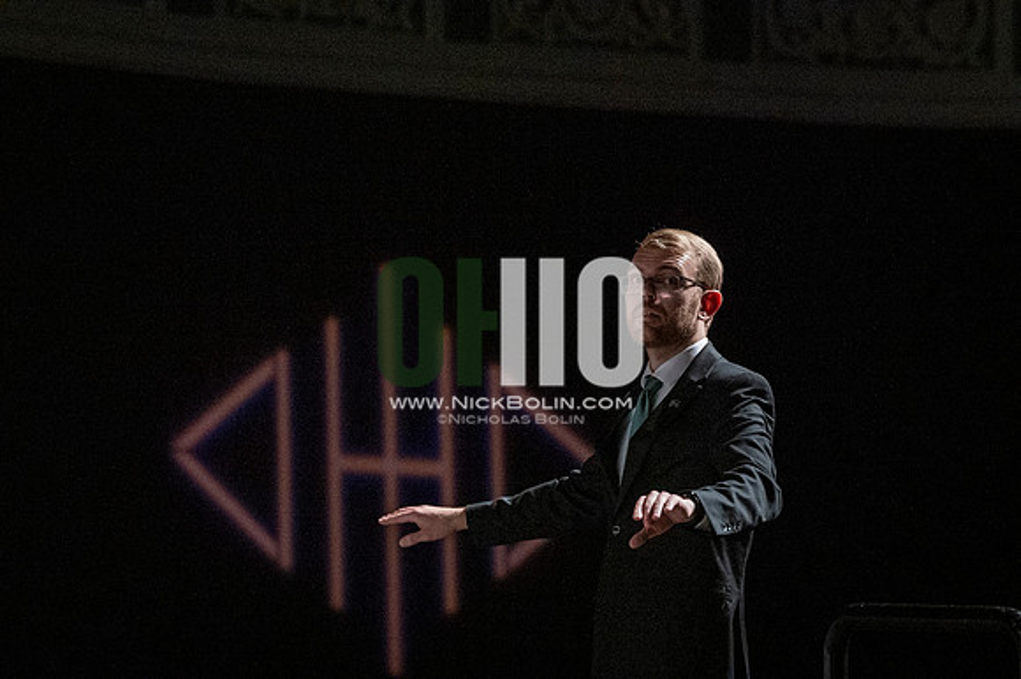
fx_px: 4875
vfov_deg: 8.0
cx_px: 510
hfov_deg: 12.0
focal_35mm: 172
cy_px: 340
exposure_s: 1/500
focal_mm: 115
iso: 6400
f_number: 4
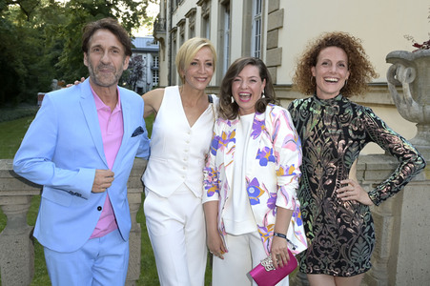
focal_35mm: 31
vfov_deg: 42.3
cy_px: 143
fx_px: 370
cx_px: 215
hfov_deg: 60.3
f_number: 5.6
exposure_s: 1/125
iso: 1250
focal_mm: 31
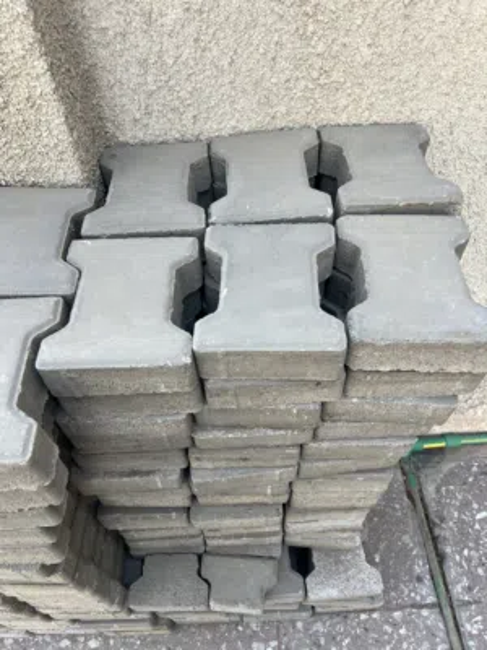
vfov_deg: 67.3
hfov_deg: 53.1
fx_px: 488
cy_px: 325
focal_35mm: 26
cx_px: 244
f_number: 1.5
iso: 50
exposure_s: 1/427
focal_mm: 5.7
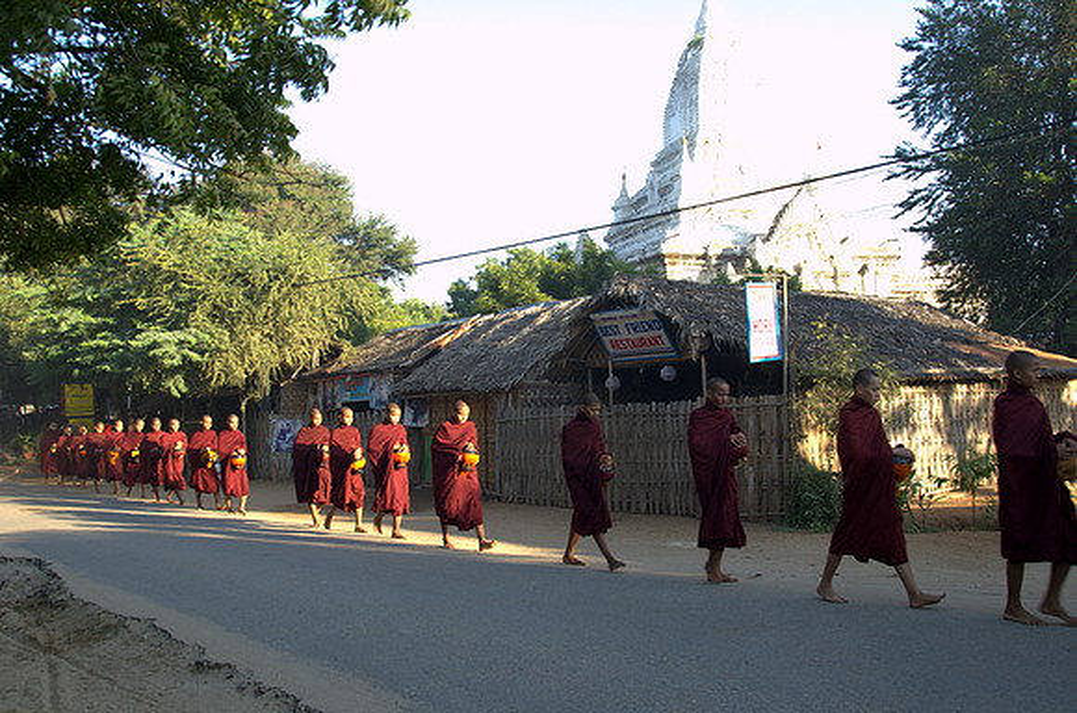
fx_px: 896
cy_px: 356
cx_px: 538
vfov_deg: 43.4
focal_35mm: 30
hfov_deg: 62.0
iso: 320
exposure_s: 1/125
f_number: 5.6
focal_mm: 20
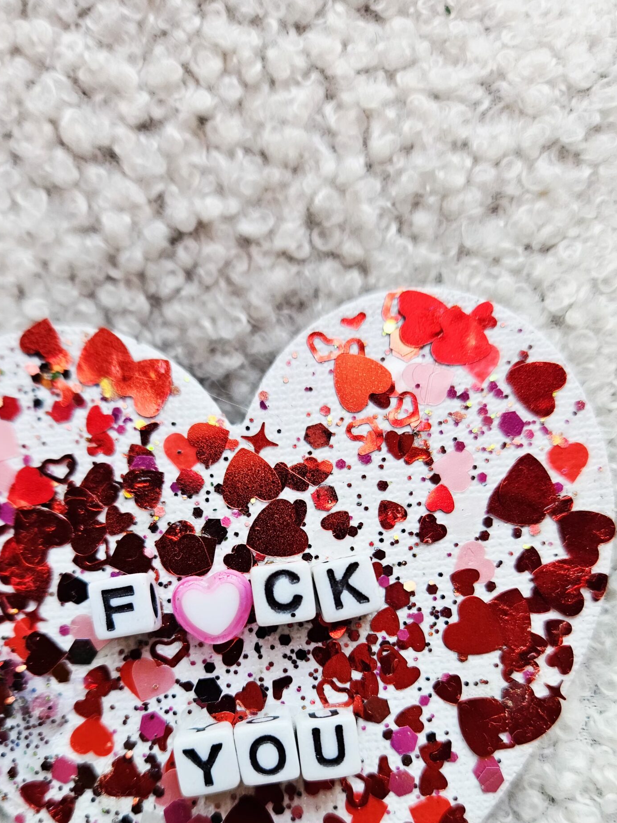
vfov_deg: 55.8
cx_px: 275
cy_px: 536
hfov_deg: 44.1
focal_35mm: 32
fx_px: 760
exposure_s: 1/120
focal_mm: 5.4
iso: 160
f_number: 1.8
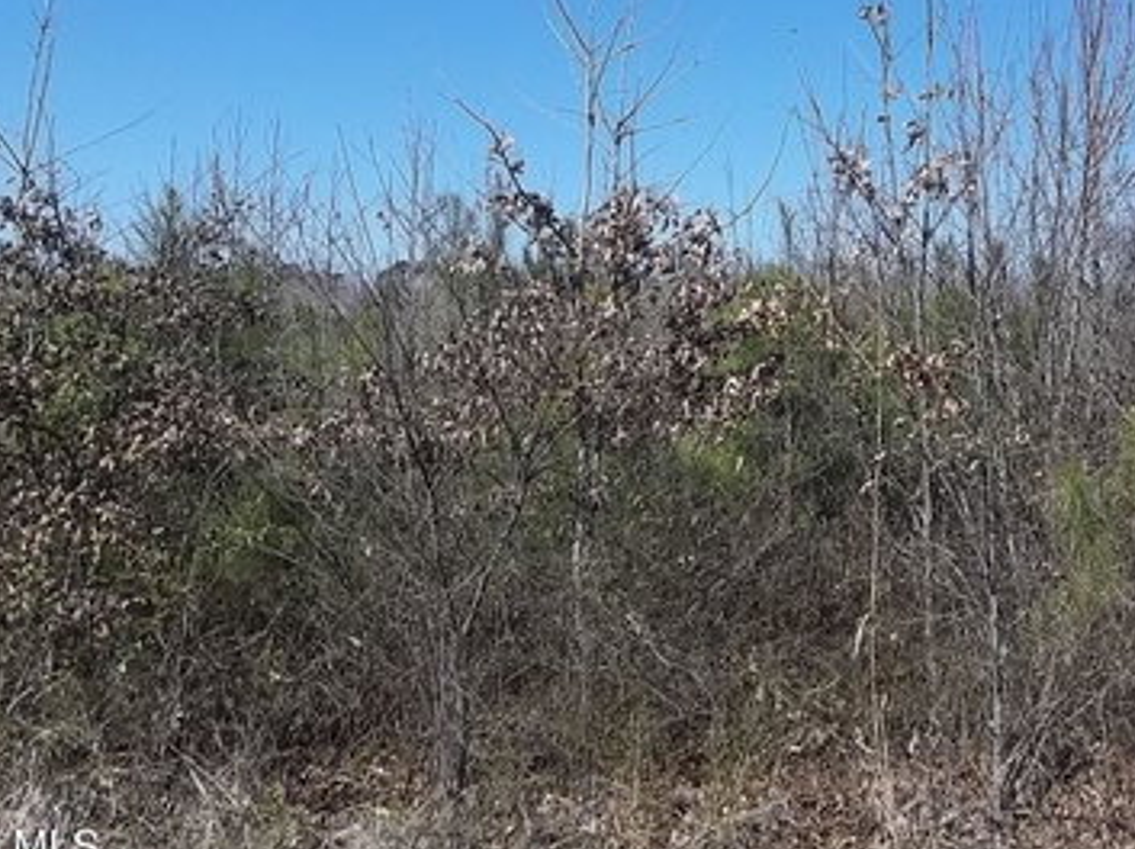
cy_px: 145
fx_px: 1605
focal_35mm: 49
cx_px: 797
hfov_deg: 38.3
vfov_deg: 28.8
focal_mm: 4.9
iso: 80
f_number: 8.9
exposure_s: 1/250
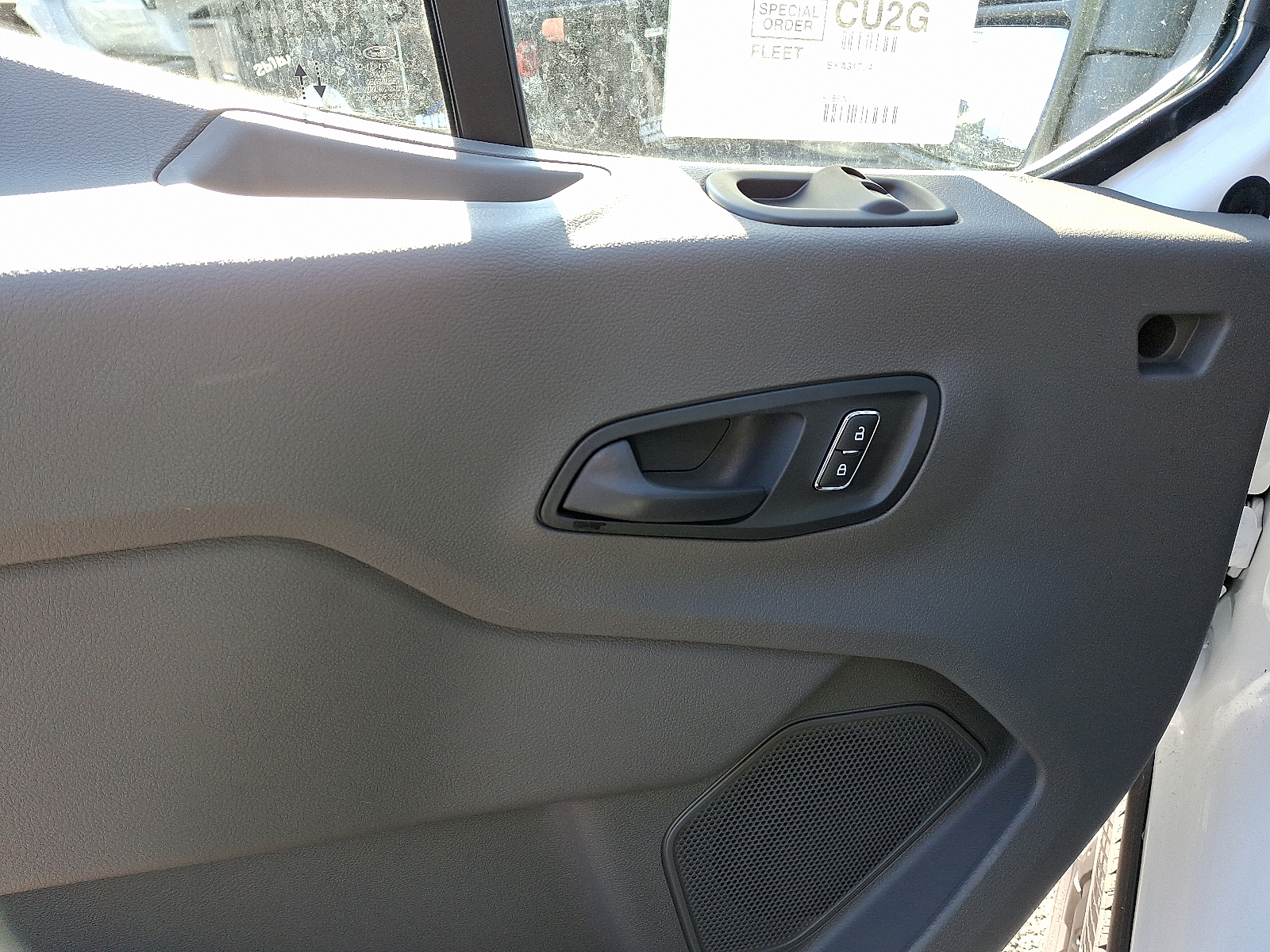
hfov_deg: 69.4
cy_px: 476
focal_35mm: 25
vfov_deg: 54.9
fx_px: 917
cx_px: 635
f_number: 1.8
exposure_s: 1/100
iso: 29
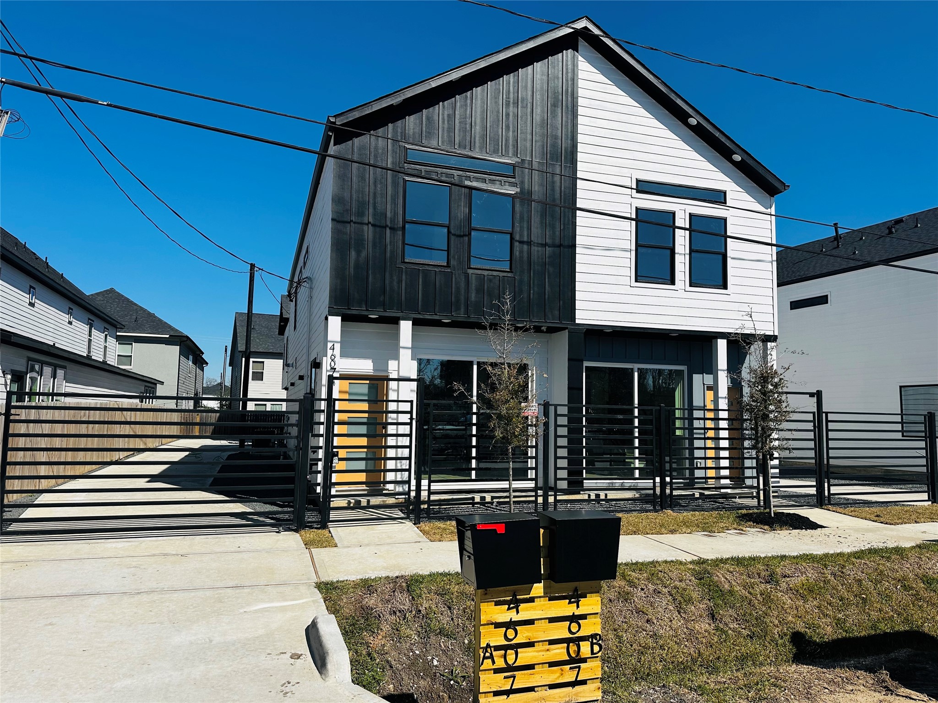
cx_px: 469
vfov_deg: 56.8
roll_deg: -0.7
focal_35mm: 24
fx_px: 650
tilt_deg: +4.9
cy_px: 352
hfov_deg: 71.6
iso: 80
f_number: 1.78
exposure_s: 1/8197
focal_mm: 6.86
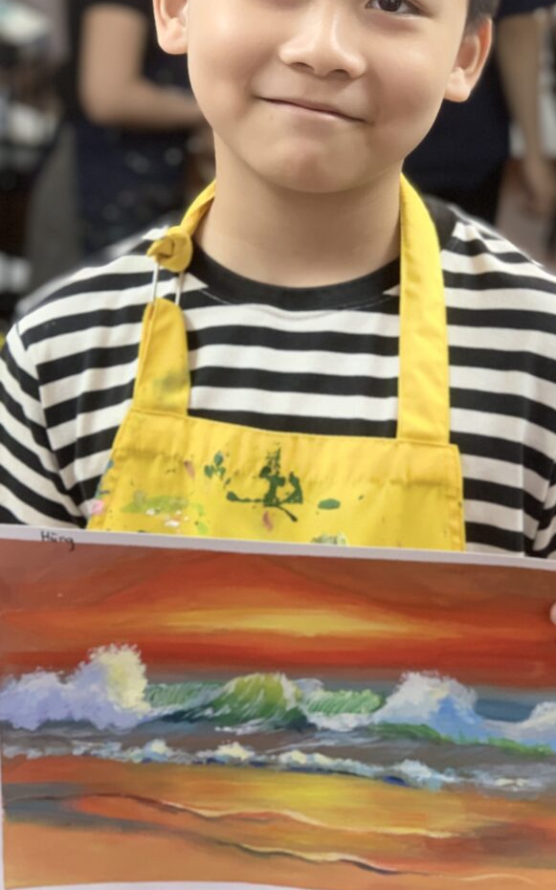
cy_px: 399
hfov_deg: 16.5
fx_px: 1916
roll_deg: -0.8
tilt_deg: -18.9
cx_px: 295
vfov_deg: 26.1
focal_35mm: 79
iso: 100
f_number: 2.4
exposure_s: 1/50
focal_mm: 6
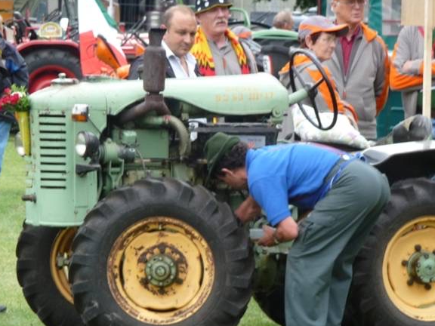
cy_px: 210
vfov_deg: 3.8
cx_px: 243
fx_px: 4888
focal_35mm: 389
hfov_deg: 5.1
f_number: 4.9
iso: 160
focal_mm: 47
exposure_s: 1/125
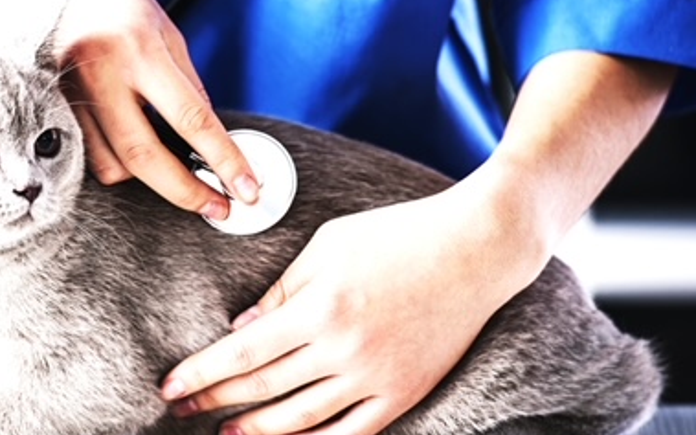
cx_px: 140
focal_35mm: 336
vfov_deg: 3.9
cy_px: 174
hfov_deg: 6.2
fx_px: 6374
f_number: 4
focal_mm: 195
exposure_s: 1/100
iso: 400
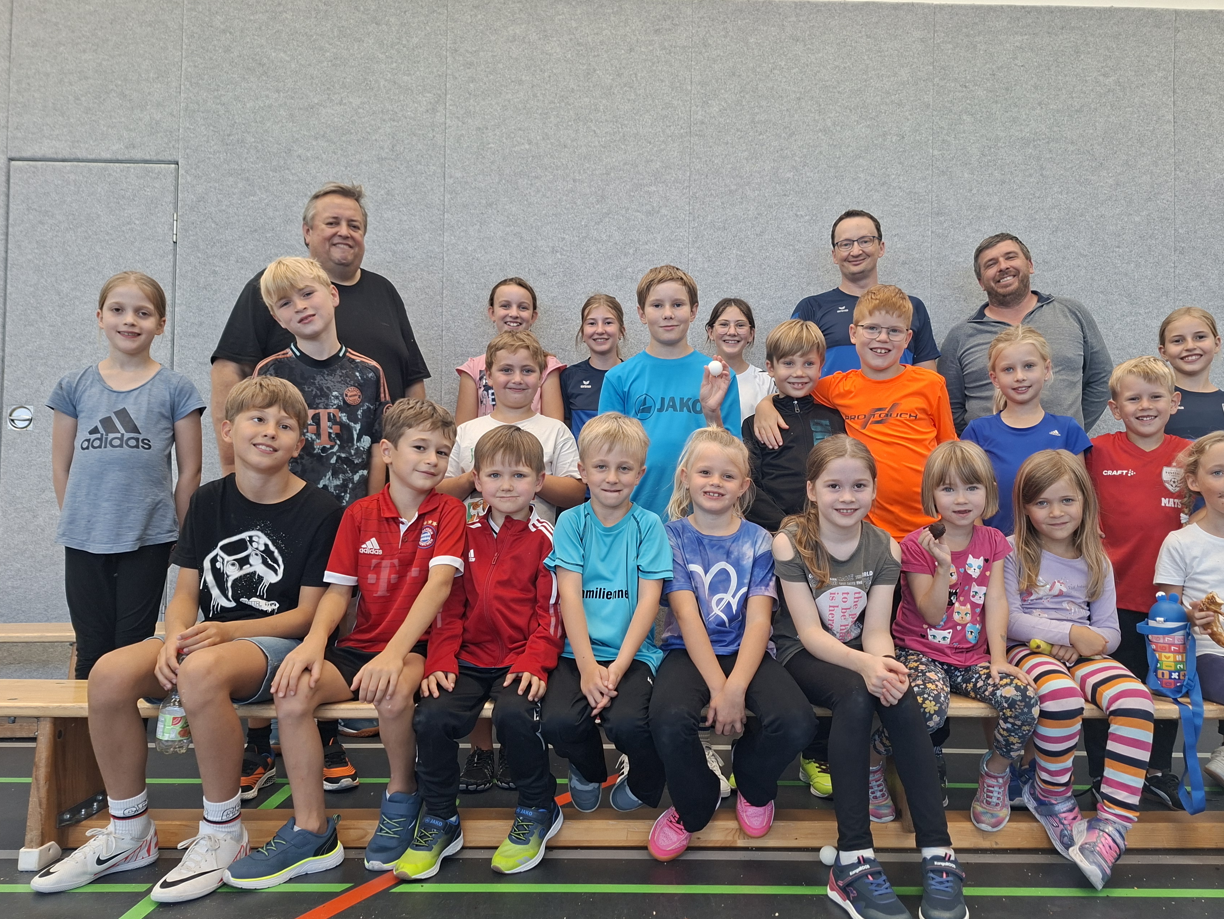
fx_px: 955
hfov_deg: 65.2
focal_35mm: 27
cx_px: 662
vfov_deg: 51.4
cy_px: 453
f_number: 1.8
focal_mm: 5.54
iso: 50
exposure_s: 1/100
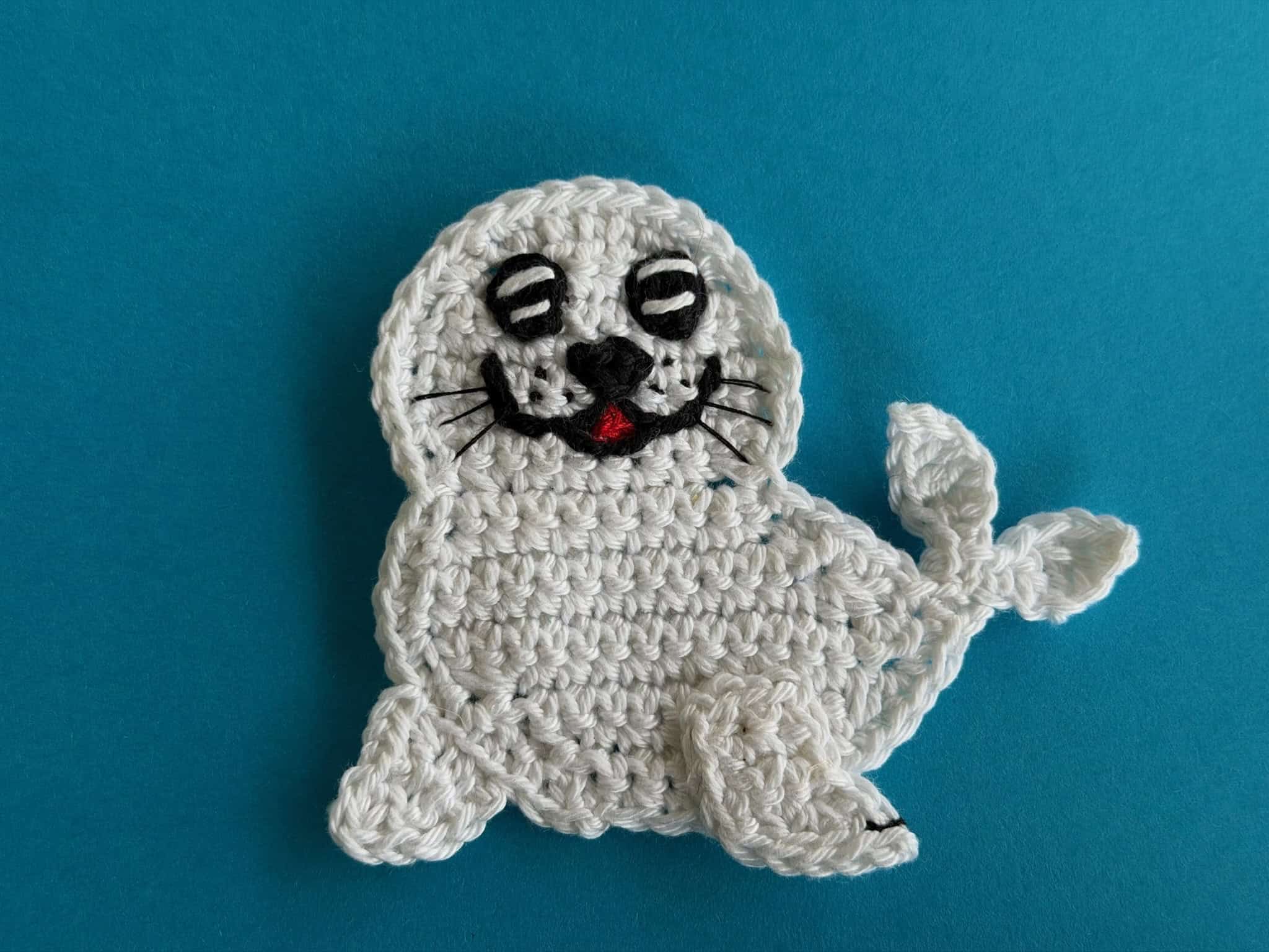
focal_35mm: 48
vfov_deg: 30.3
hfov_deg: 39.7
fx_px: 1760
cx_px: 634
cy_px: 476
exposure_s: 1/121
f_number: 1.8
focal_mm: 6.8
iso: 64
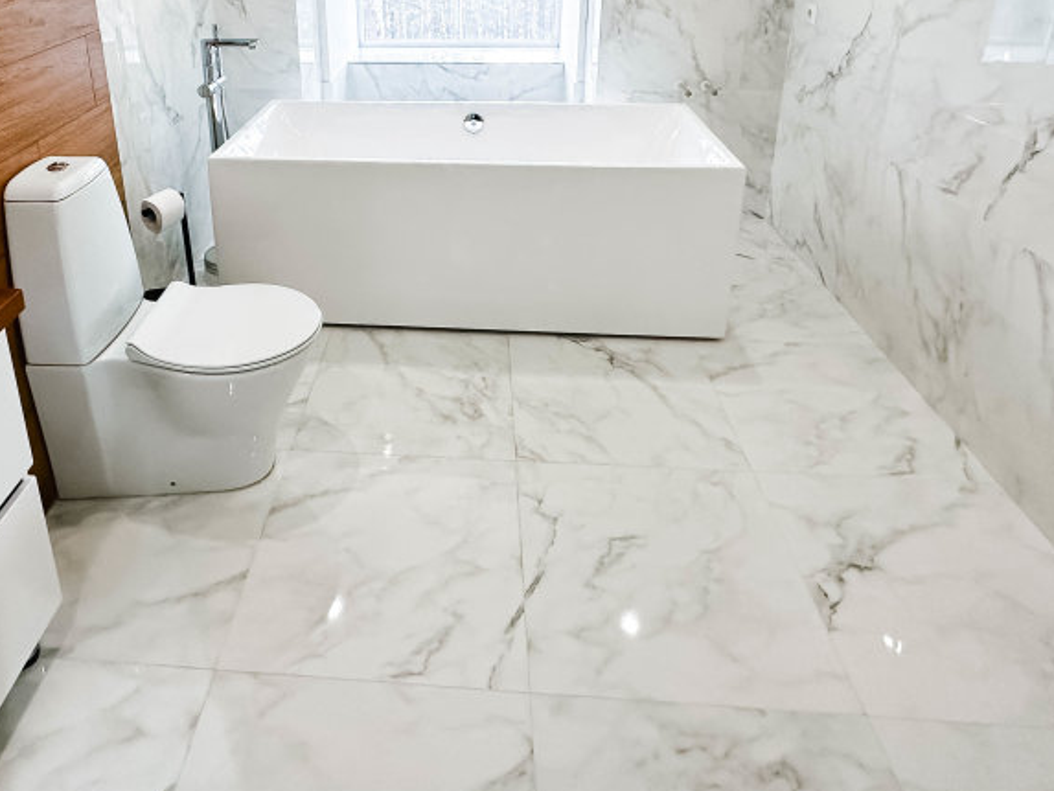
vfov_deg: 51.0
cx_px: 416
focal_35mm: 25
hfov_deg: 68.6
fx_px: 761
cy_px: 142
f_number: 2.2
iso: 200
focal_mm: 2.22
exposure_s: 1/100
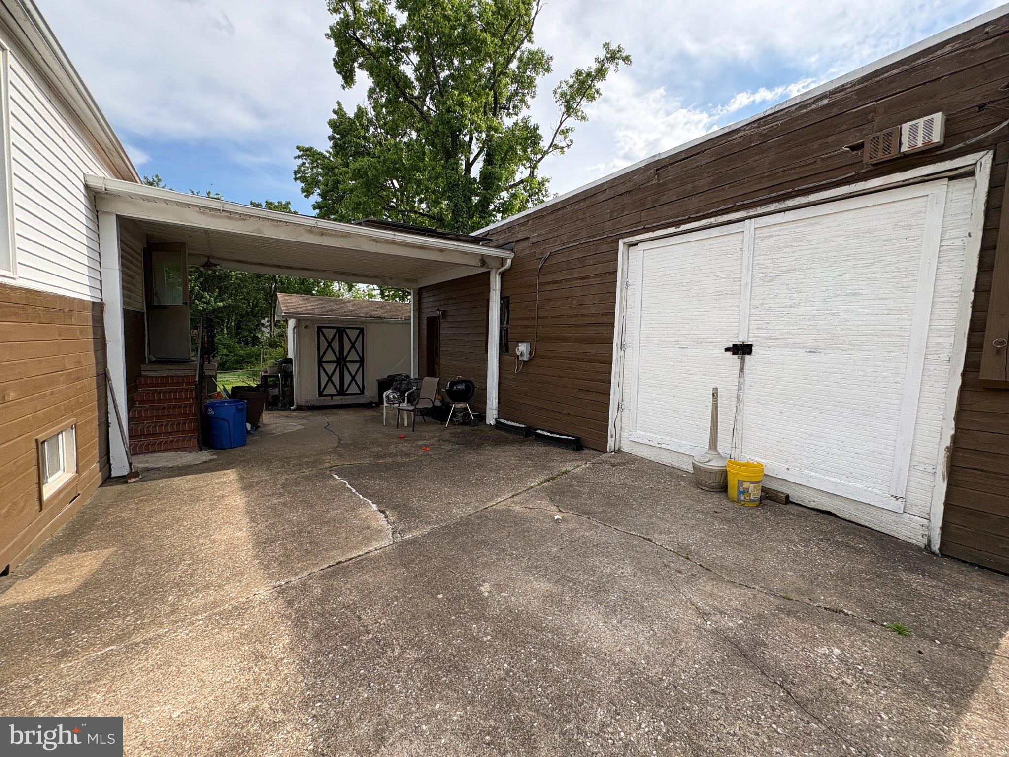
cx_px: 504
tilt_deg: -5.0
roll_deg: -0.4
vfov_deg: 85.7
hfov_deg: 102.1
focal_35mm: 14
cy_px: 378
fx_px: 408
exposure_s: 1/578
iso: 40
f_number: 2.2
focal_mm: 2.22
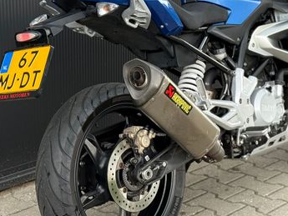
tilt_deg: -12.5
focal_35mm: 89
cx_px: 201
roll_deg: -1.7
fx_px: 741
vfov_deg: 16.6
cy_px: 81
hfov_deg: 21.9
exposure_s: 1/242
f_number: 1.78
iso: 125
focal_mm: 6.76
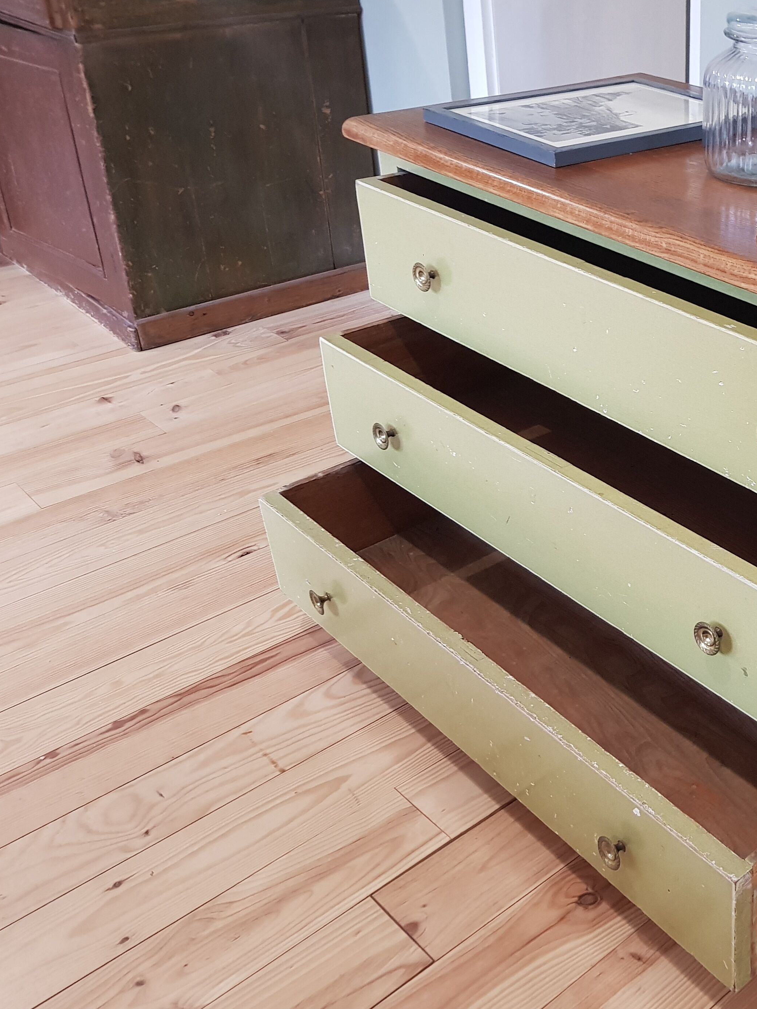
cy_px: 484
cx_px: 724
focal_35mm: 38
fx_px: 1108
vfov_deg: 49.0
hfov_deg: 34.9
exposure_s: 1/14
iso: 200
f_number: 1.7
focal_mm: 4.2
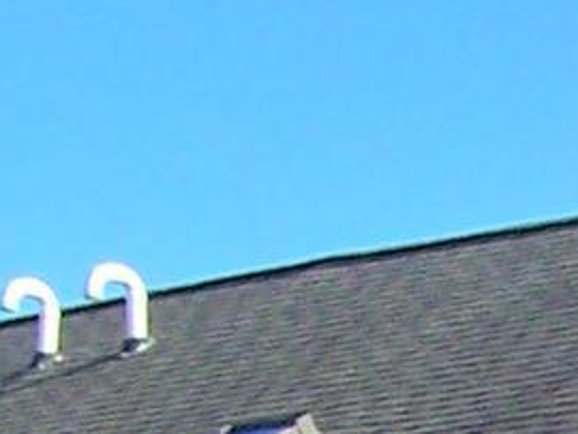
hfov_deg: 6.7
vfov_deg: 5.0
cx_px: 1076
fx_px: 4813
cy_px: 1107
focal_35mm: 288
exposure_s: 1/1000
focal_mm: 6.3
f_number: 4
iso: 80
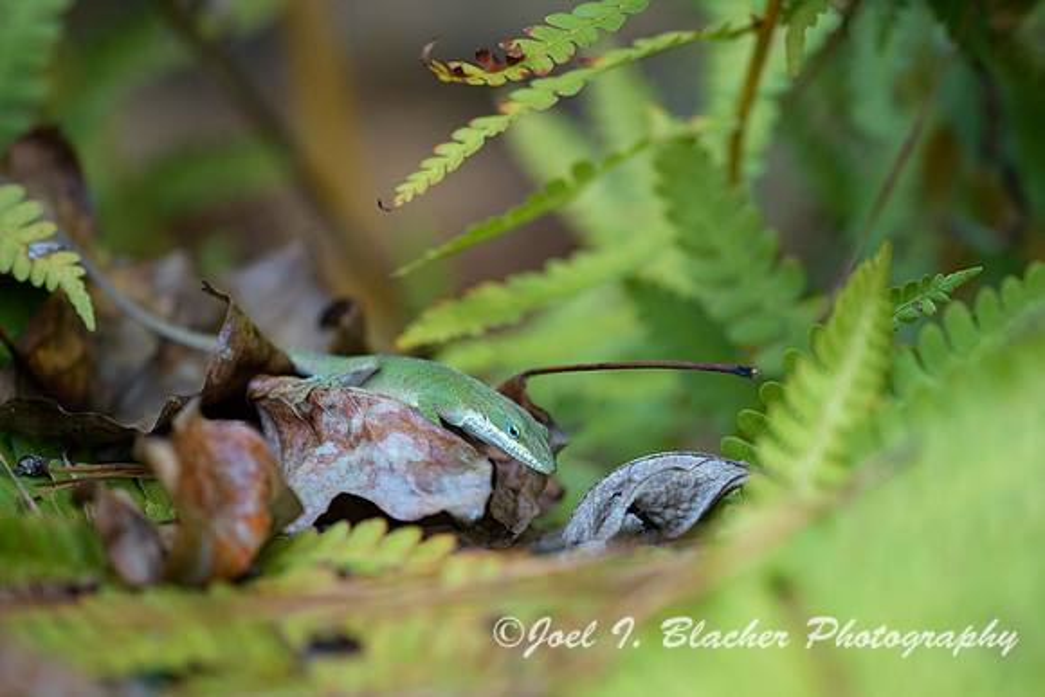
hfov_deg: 4.1
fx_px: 14517
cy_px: 348
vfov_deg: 2.8
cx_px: 522
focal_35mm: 500
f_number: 4
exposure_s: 1/500
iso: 1000
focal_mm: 500
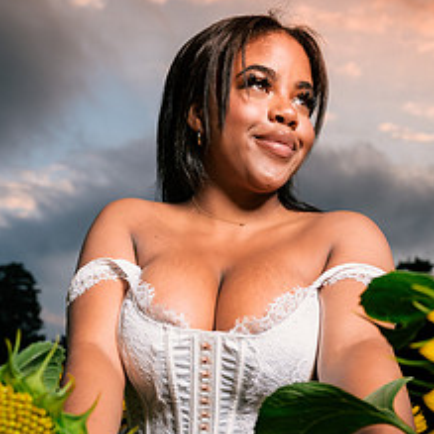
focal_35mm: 54
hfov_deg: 31.6
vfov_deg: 30.6
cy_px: 368
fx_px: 766
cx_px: 190
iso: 64
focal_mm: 24
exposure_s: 1/125
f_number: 4
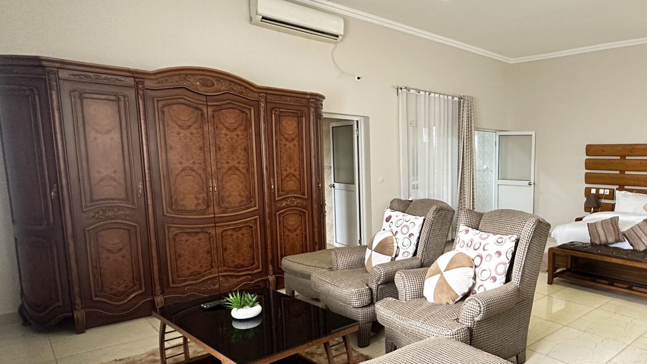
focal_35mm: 25
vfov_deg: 45.8
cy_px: 216
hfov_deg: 68.2
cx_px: 501
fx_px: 429
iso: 640
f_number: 2.2
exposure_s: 1/60
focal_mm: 2.22
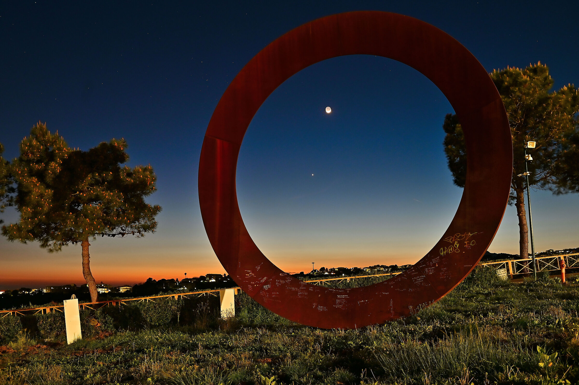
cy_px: 192
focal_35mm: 31
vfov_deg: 42.3
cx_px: 290
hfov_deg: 60.3
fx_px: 498
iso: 400
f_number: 5
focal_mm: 31
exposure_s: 2.5
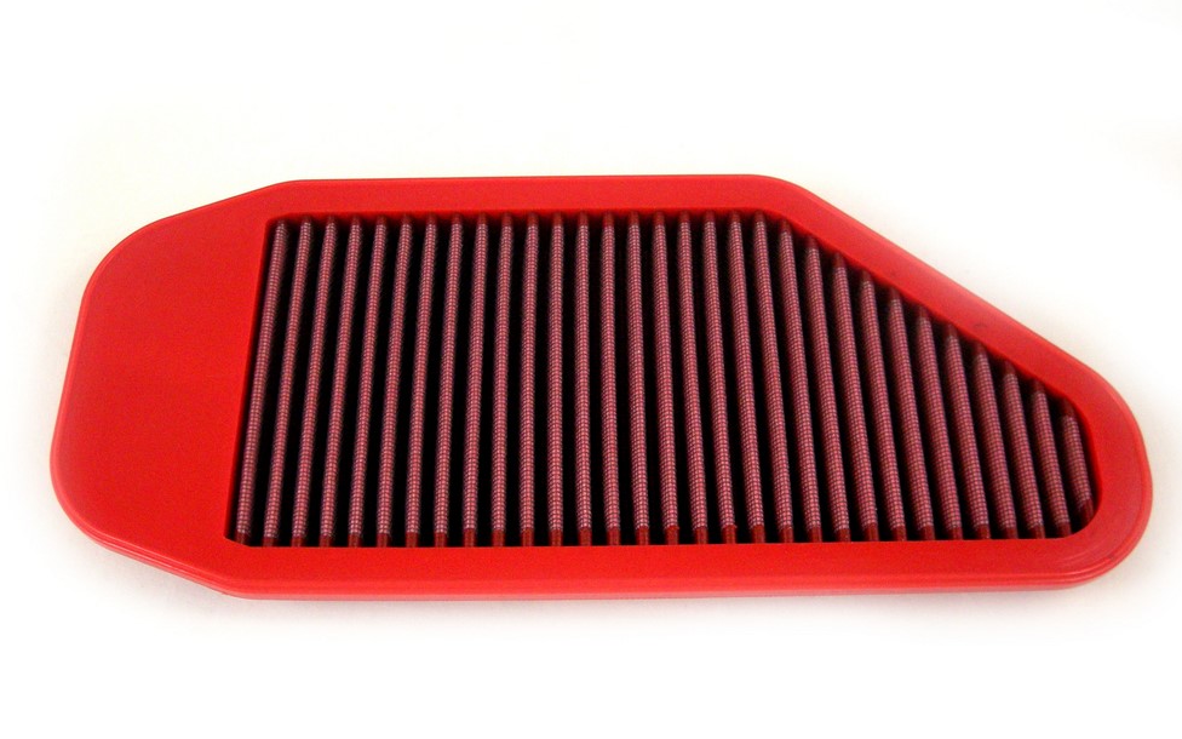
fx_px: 1224
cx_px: 585
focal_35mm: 38
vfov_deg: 33.6
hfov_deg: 51.5
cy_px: 363
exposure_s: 1/51.4
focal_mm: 5.7
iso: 287
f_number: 2.8
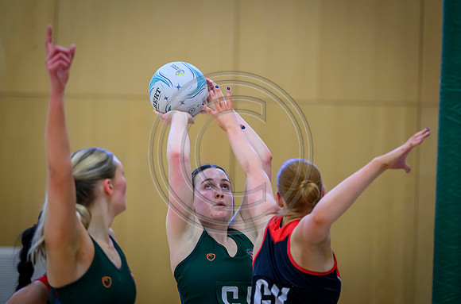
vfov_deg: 5.9
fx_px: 2977
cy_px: 128
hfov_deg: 8.9
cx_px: 213
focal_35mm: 233
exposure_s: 1/1000
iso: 4000
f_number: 3.2
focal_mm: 200
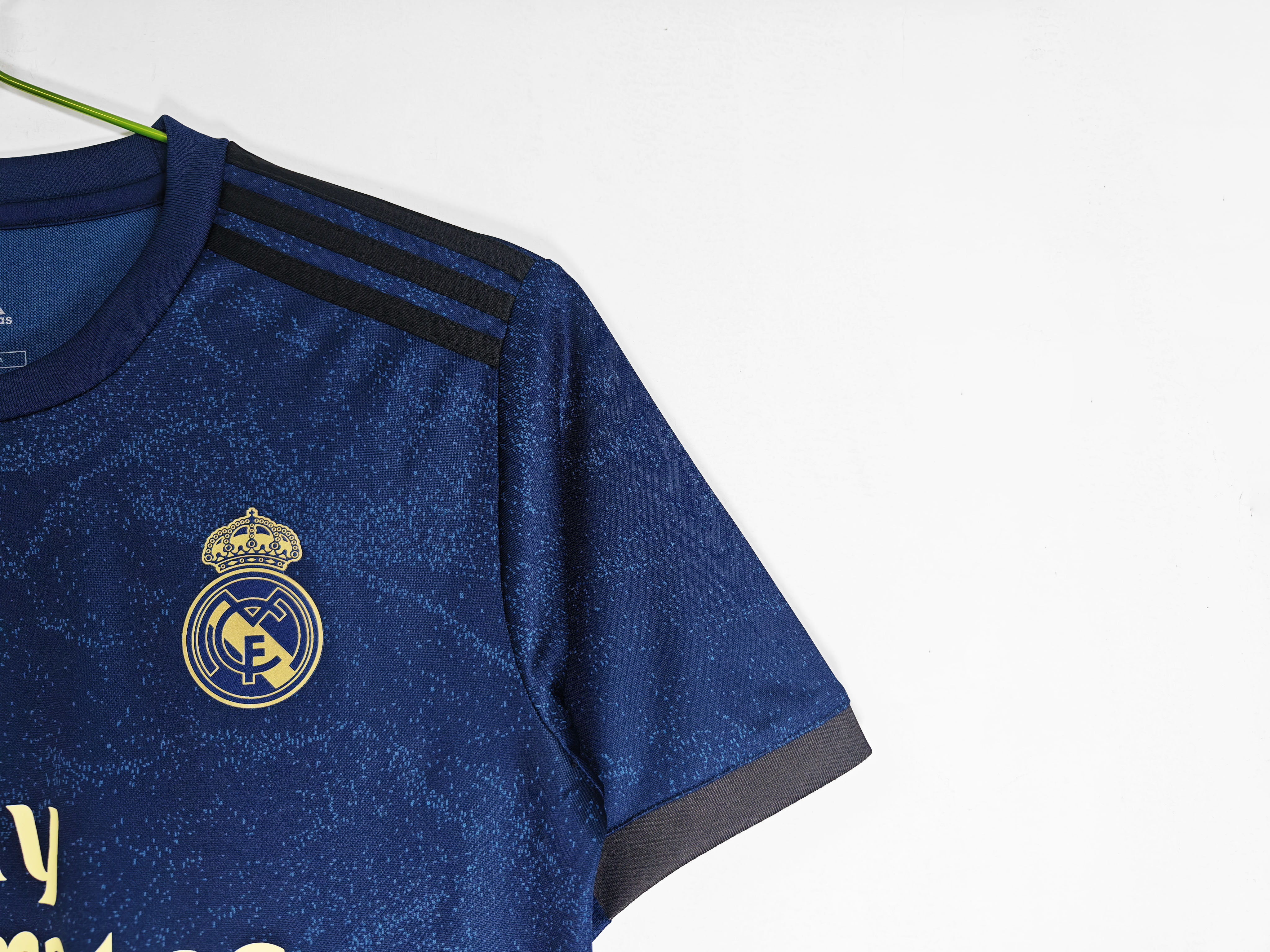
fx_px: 844
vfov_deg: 58.9
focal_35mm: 23
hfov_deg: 73.9
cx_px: 635
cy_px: 476
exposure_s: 1/100
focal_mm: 8.67
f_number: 1.75
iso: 88
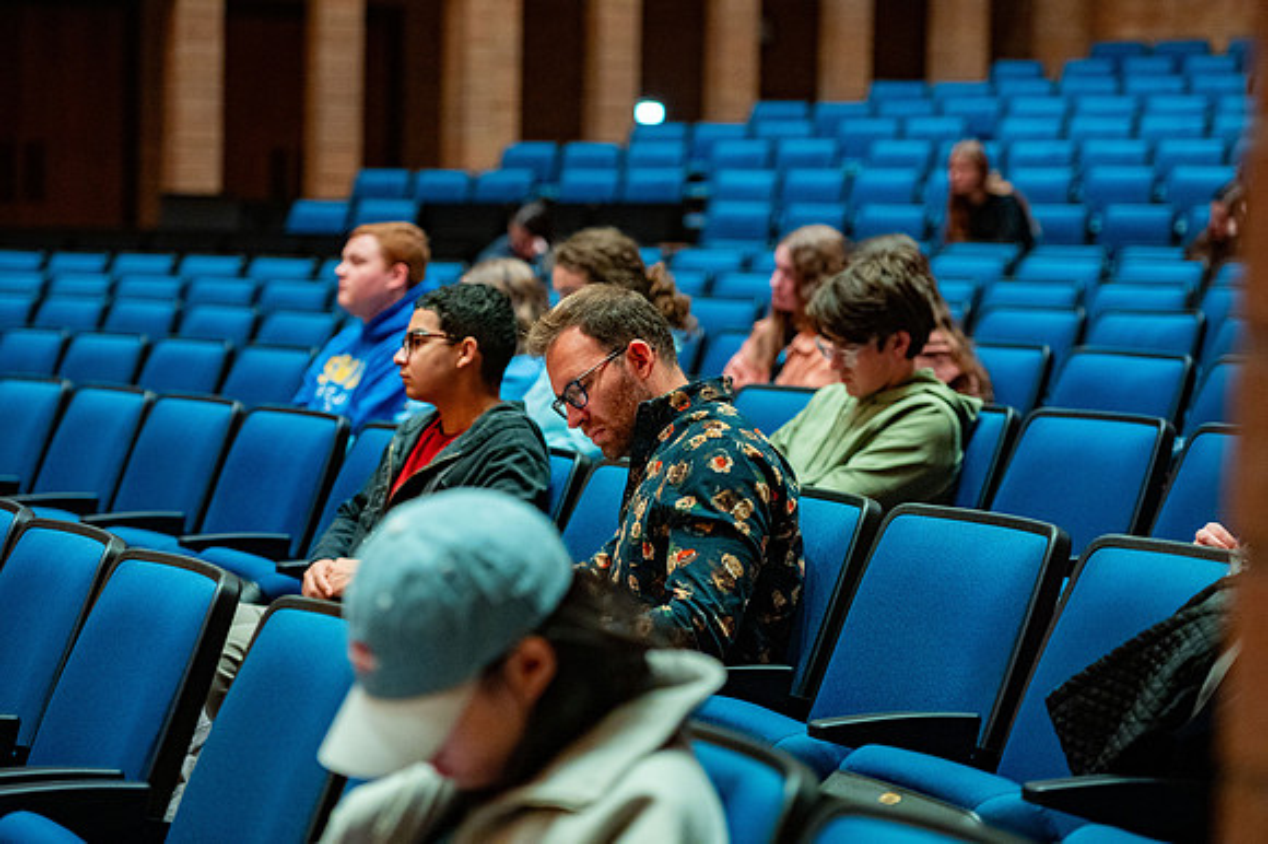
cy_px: 422
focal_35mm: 95
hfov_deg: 21.5
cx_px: 634
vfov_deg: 14.4
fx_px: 3344
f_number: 2.8
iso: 3200
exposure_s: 1/160
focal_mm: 95
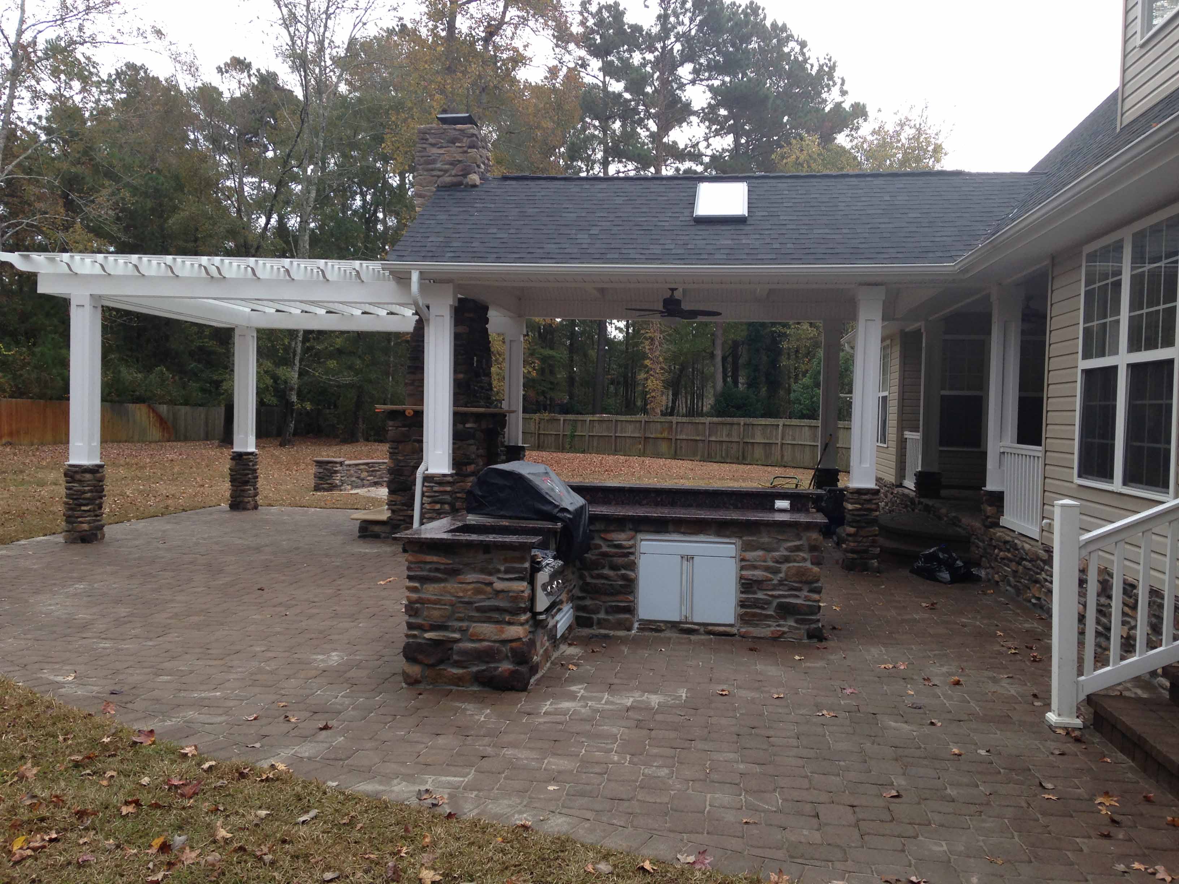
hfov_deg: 55.4
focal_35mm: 33
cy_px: 442
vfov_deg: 42.9
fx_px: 1124
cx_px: 590
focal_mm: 4.12
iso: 50
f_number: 2.4
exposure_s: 1/350
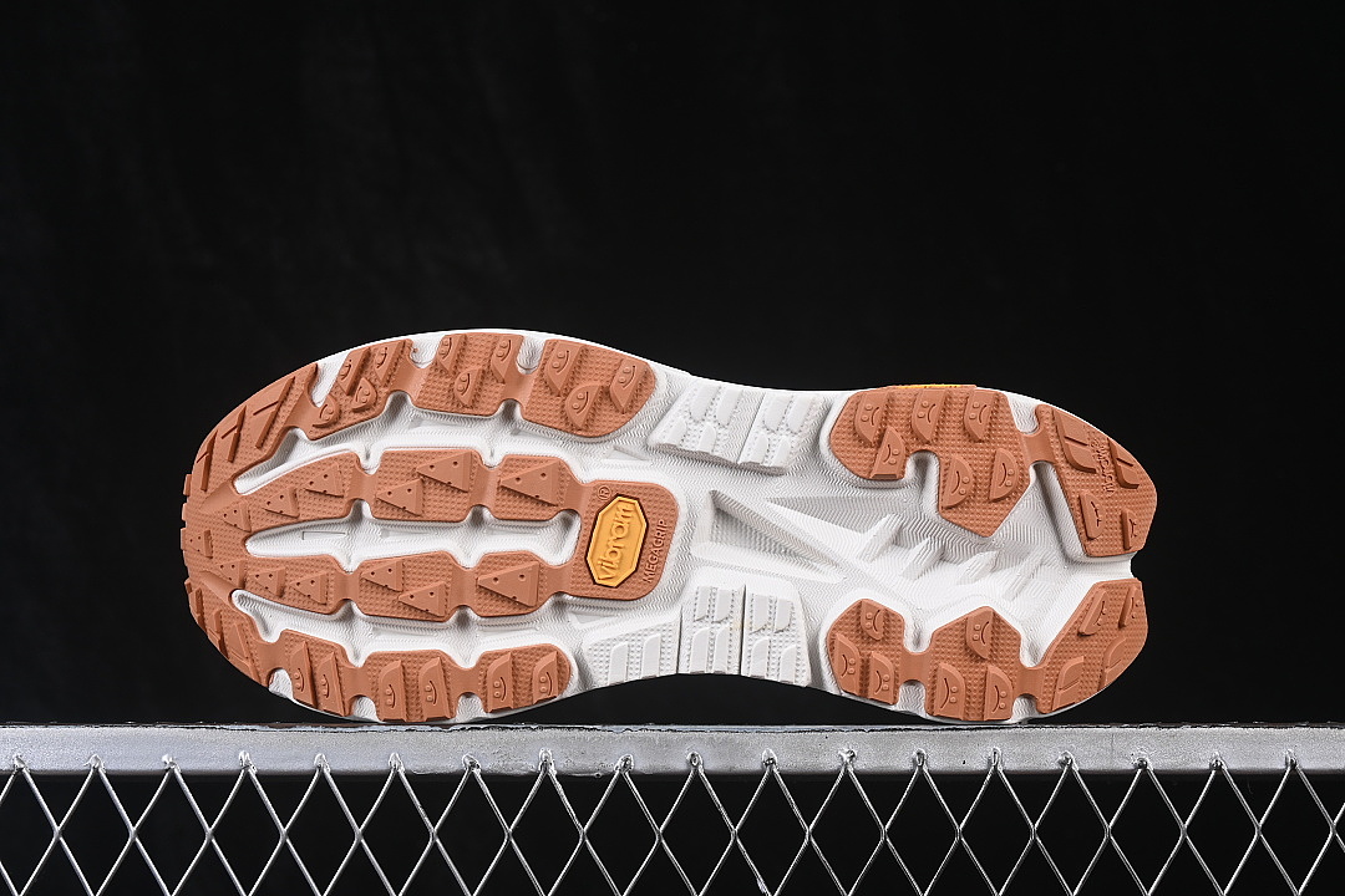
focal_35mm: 75
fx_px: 2802
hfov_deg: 27.0
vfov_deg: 18.2
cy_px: 448
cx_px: 672
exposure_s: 1/80
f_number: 8
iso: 160
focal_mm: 50
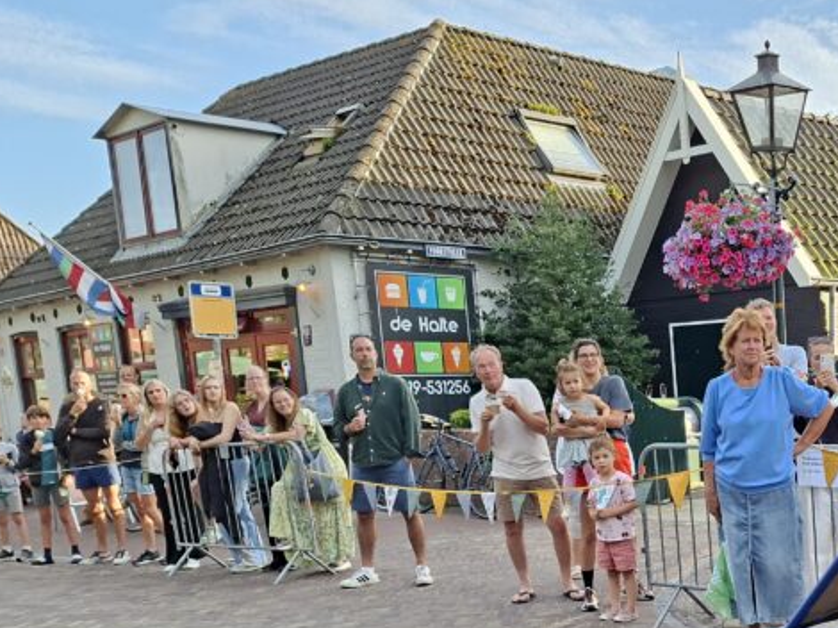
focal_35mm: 47
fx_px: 1137
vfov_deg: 29.4
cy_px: 580
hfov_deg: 36.6
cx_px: 827
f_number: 1.8
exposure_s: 1/169
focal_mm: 5.54
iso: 40
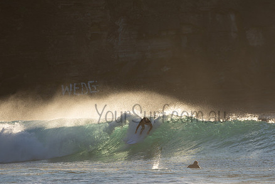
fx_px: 3946
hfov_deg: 4.0
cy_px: 108
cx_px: 159
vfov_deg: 2.7
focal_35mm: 516
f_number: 5.6
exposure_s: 1/640
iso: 100
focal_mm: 260
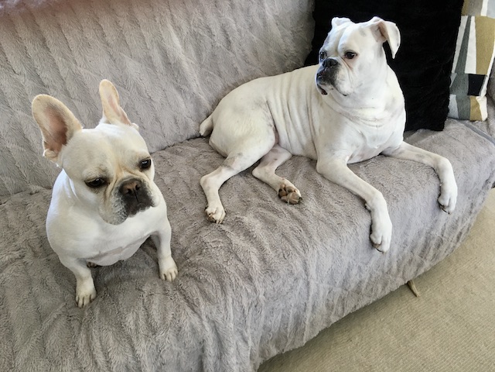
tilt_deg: -39.4
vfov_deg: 48.2
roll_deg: +3.6
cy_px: 186
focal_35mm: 29
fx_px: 415
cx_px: 248
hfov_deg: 61.7
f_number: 2.2
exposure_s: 1/30
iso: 100
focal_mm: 4.15
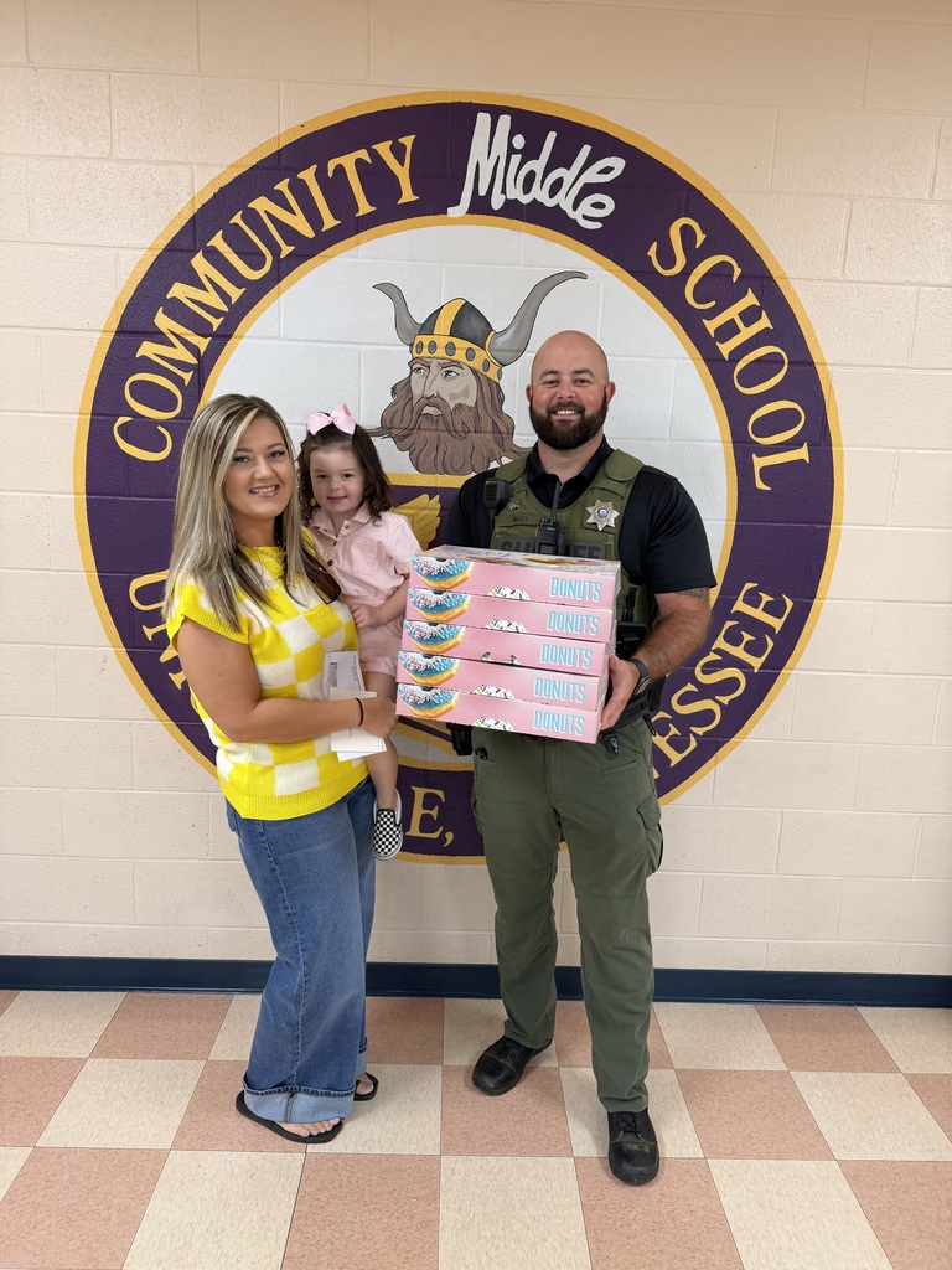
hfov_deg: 56.8
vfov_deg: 71.6
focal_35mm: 24
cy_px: 635
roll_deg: -0.1
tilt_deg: -11.2
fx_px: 880
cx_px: 476
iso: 125
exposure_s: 1/60
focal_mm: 6.76
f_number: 1.78
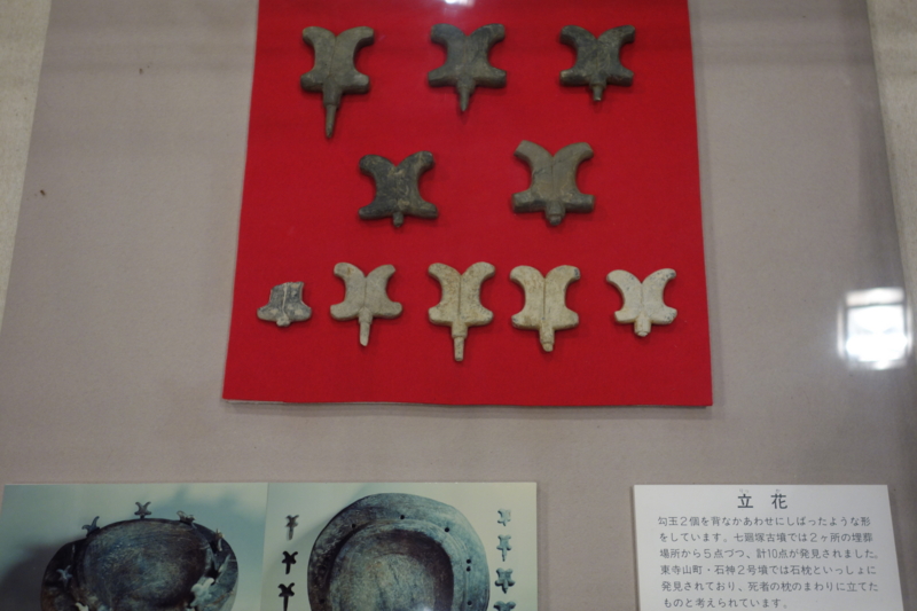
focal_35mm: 46
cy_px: 306
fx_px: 1171
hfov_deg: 42.8
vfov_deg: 29.2
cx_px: 458
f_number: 3.2
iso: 320
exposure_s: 1/50
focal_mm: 17.18
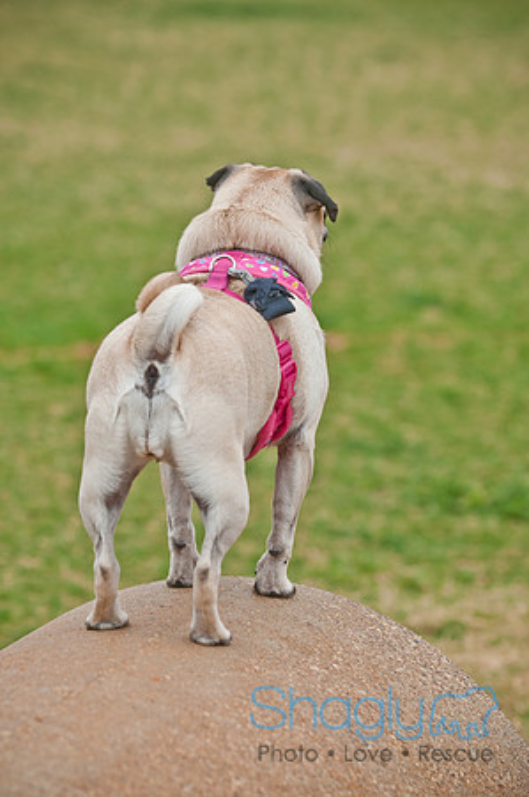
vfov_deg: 10.6
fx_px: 4308
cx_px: 264
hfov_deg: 7.0
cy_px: 398
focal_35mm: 195
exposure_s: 1/400
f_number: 5
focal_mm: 130
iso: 200
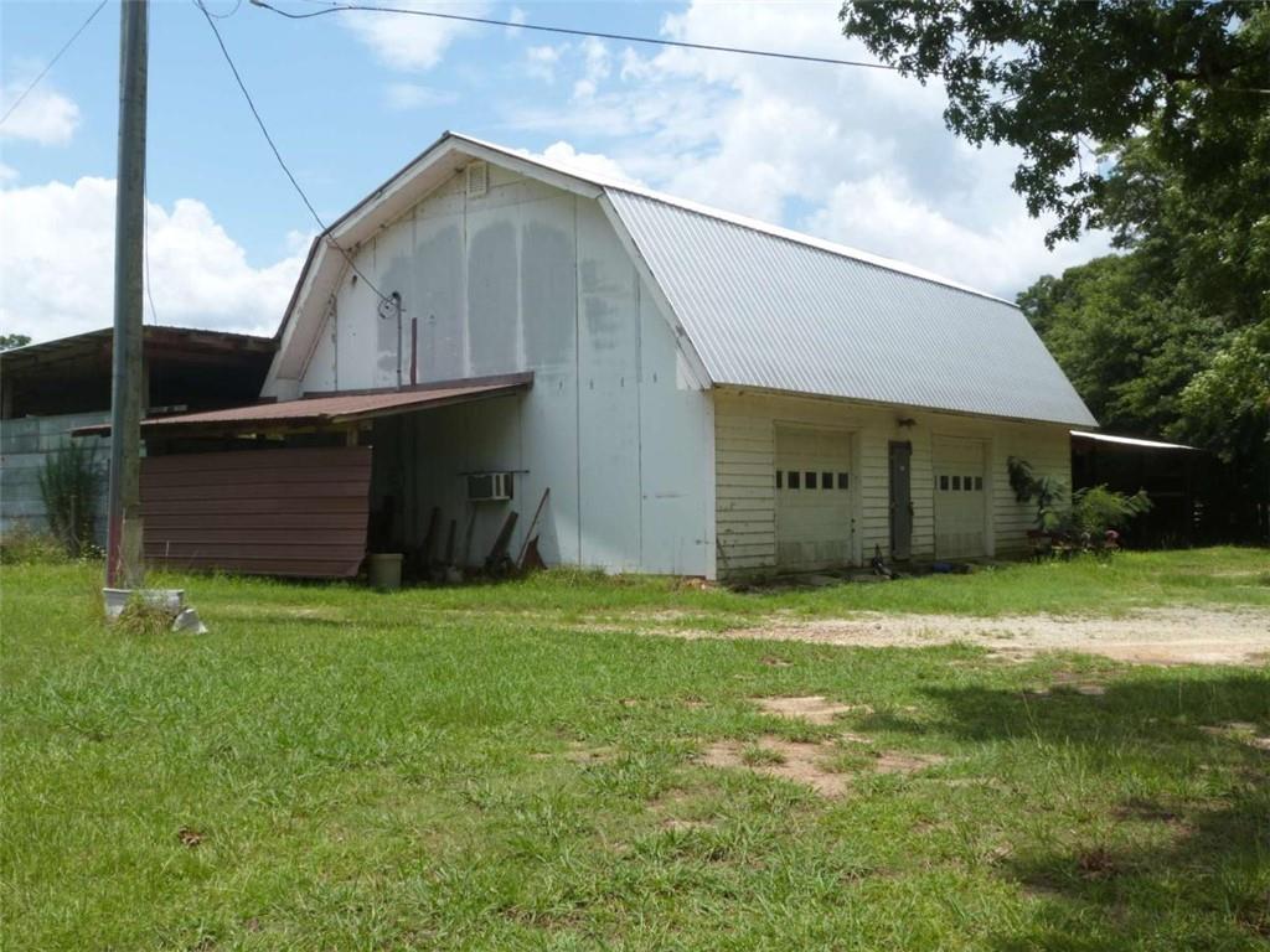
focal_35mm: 38
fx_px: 1394
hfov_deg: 49.0
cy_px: 476
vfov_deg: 37.7
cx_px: 635
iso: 100
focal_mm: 6.7
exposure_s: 1/320
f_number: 5.6
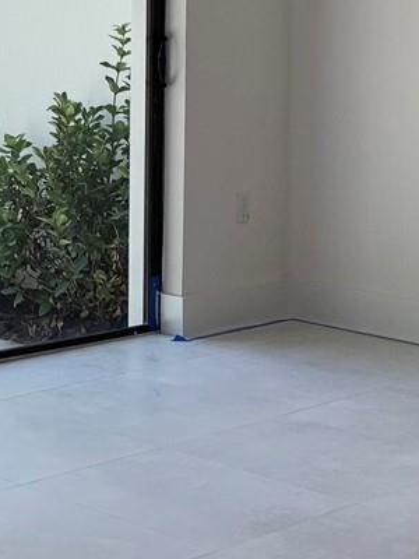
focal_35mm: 104
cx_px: -316
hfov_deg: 13.0
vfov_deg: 18.1
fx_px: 1678
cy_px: -78
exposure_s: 1/163
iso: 25
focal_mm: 4.25
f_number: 1.8
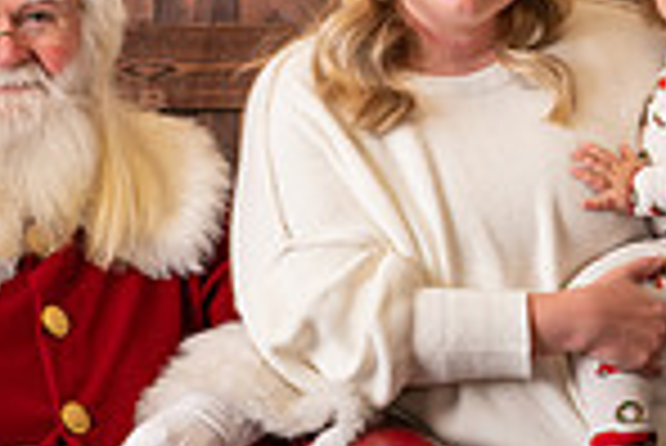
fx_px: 3870
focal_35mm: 209
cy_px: 334
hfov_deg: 9.8
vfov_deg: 6.6
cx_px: -11
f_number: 7.1
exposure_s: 1/100
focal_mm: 50
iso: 100
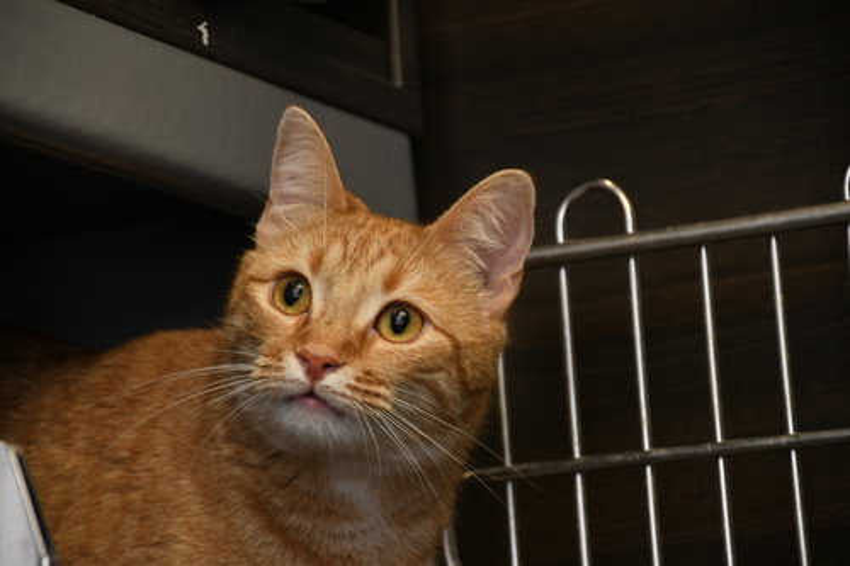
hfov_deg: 9.8
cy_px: 283
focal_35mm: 210
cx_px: 425
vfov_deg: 6.5
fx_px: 4956
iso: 800
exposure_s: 1/125
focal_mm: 140
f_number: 6
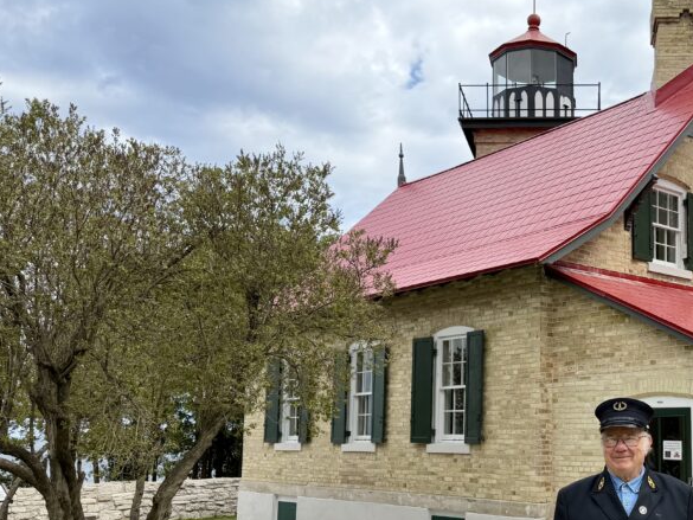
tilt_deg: +5.9
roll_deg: +0.7
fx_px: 841
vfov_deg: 33.9
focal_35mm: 42
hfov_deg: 42.2
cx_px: 582
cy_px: 364
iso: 100
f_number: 1.78
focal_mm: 6.76
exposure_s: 1/3145
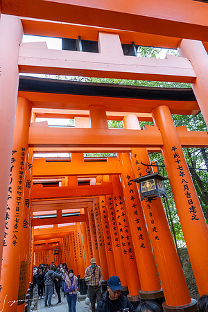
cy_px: 156
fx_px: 208
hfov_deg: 53.1
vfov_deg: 73.7
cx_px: 104
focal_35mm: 24
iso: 1400
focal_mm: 24
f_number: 4
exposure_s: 1/500
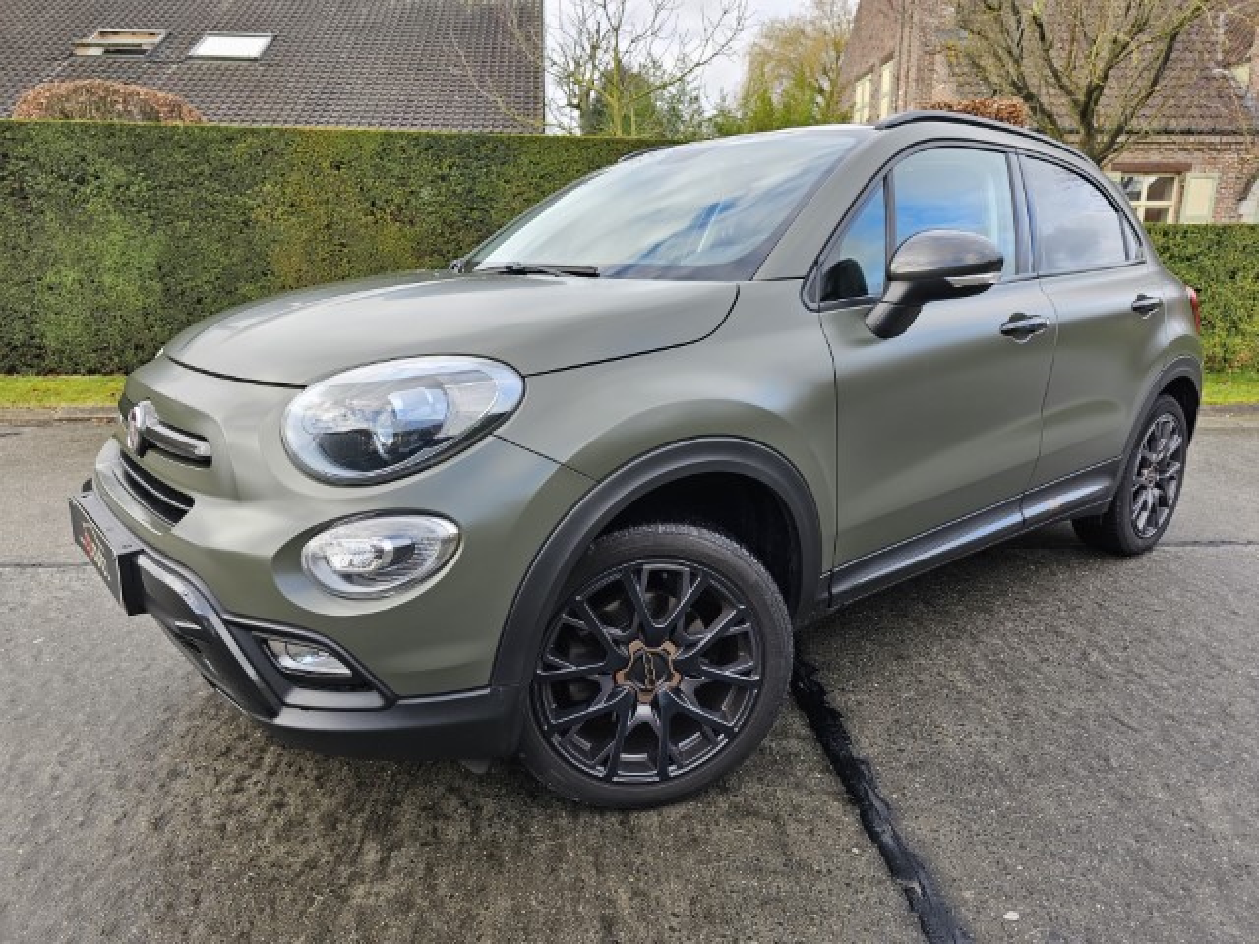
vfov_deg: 58.9
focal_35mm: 23
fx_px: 837
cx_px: 630
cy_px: 472
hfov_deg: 73.9
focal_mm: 6.3
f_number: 1.7
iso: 32
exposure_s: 1/180
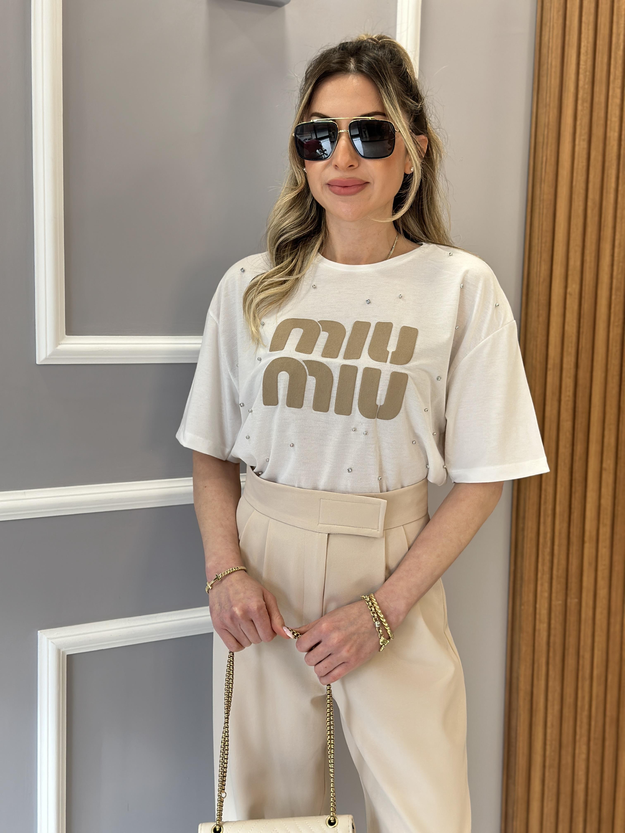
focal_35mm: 48
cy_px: 416
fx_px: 1156
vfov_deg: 39.7
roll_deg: -1.7
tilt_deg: -6.9
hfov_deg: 30.3
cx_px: 312
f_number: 1.78
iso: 125
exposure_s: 1/132
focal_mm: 6.86
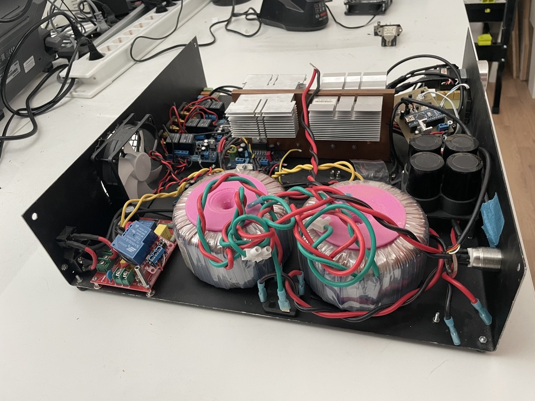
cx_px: 268
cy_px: 200
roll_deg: +10.3
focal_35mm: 26
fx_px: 402
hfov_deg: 67.3
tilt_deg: -40.7
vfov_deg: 53.1
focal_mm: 4.2
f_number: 1.6
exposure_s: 1/60
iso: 250
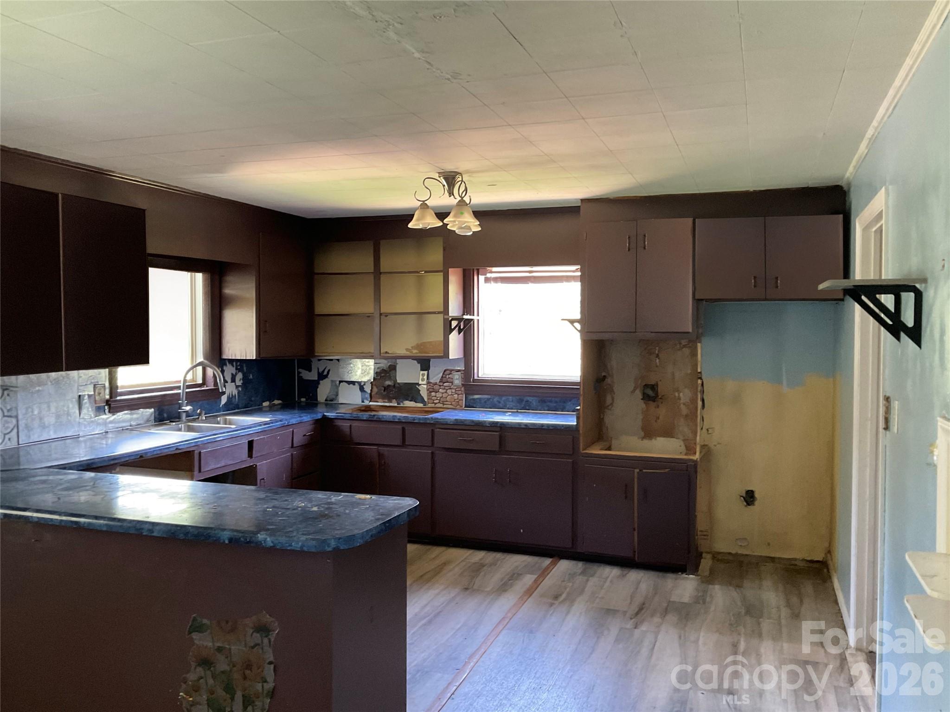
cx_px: 475
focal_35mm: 29
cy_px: 356
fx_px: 796
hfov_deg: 61.7
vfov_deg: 48.2
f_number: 1.8
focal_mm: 3
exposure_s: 1/40
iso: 200
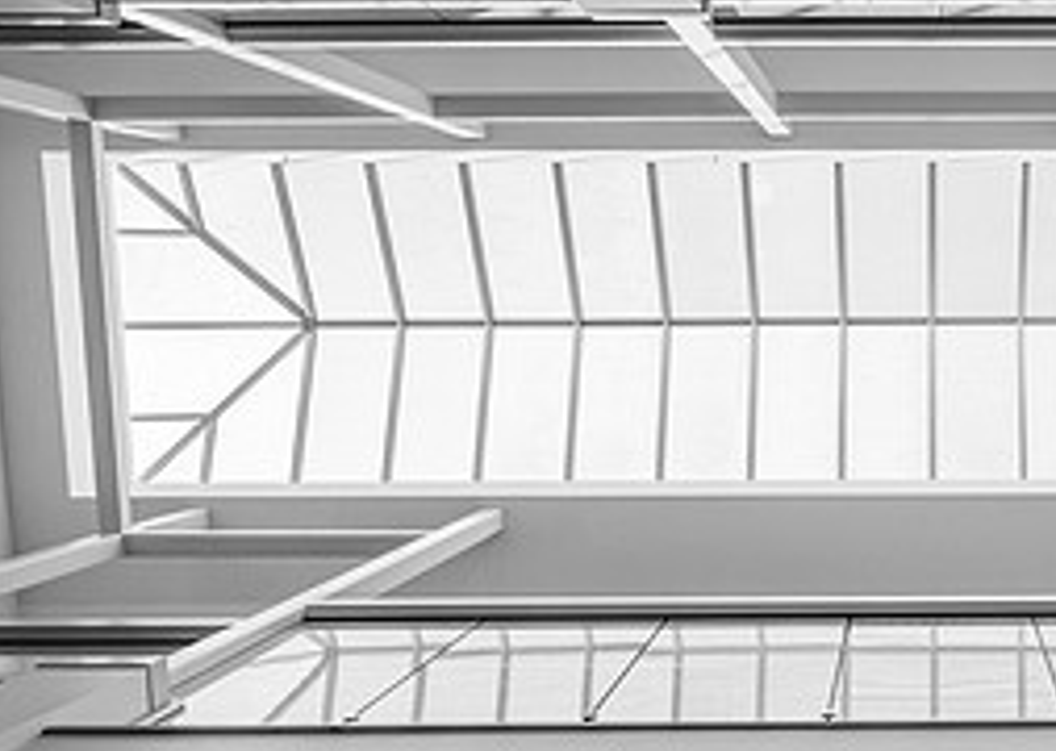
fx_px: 1737
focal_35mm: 58
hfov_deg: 32.1
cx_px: 953
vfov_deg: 24.1
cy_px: 581
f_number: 4
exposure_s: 1/1250
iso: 250
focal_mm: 24
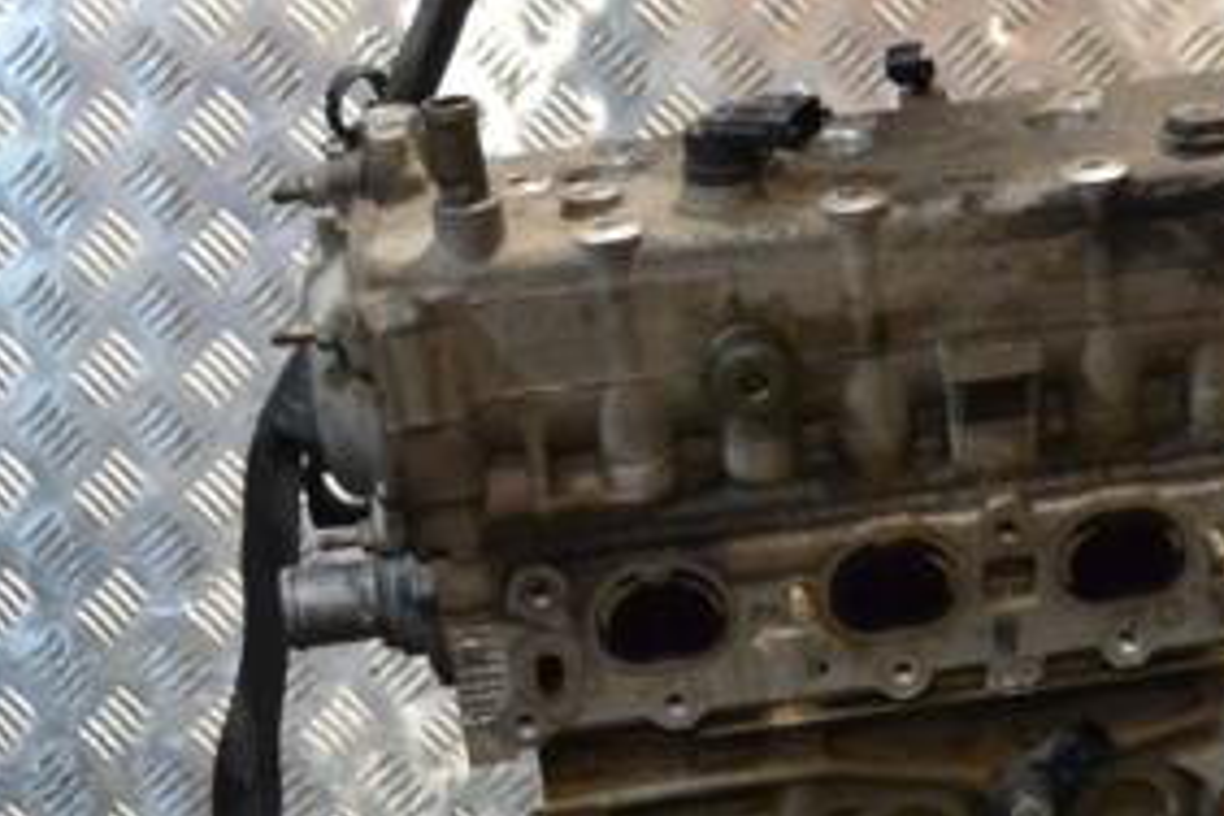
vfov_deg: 16.2
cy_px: 755
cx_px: 994
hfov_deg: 24.1
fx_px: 2822
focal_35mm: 83
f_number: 5.6
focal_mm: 26
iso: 3200
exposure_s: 1/125
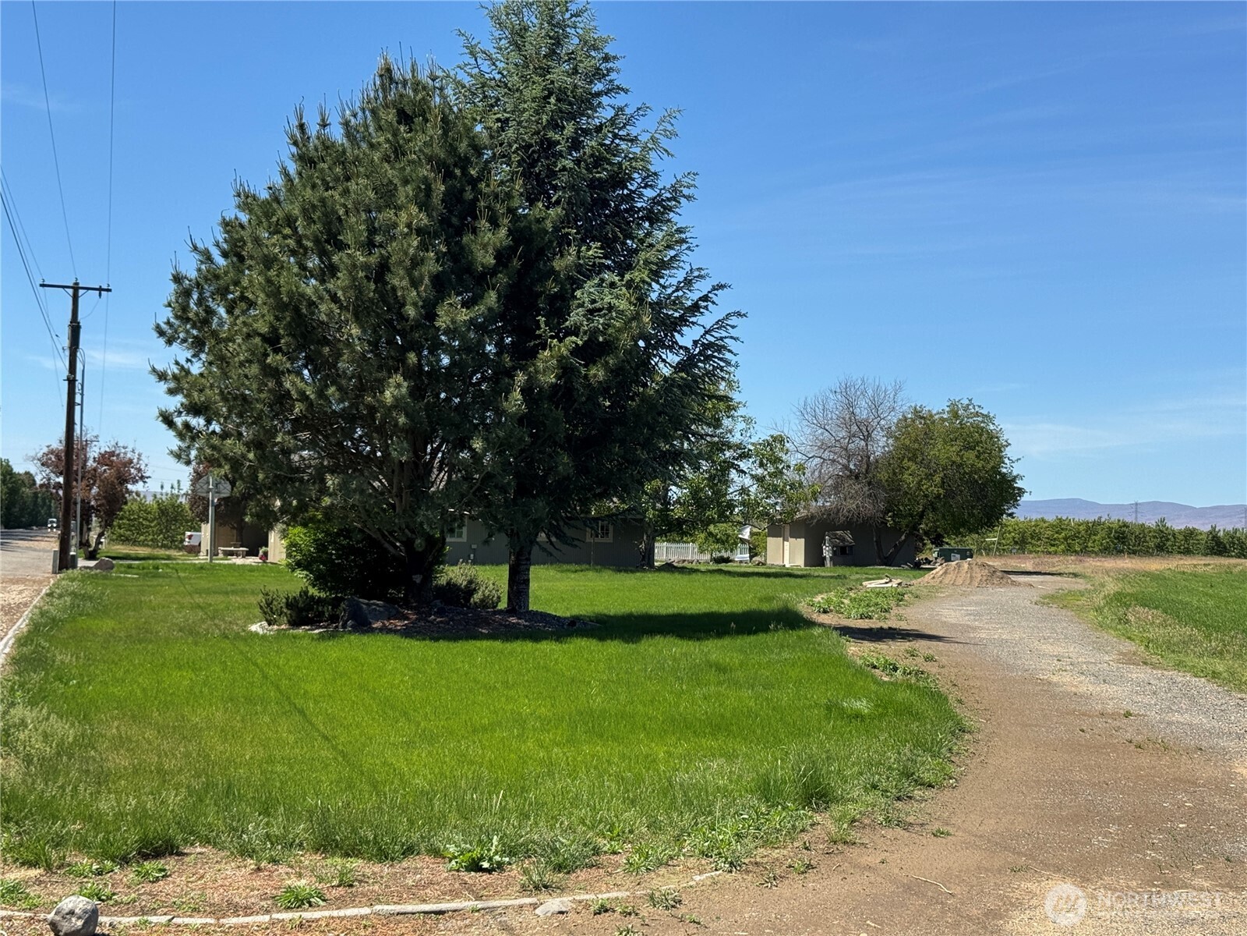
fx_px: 1729
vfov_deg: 30.3
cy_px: 468
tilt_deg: +2.2
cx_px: 624
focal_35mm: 48
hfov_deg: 39.7
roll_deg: -1.4
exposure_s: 1/3425
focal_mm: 6.76
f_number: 1.78
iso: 64
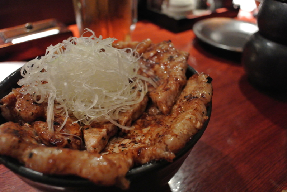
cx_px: 144
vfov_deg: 48.1
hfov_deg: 67.3
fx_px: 216
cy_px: 96
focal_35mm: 27
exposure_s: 1/60
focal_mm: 10
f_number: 2.8
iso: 1800
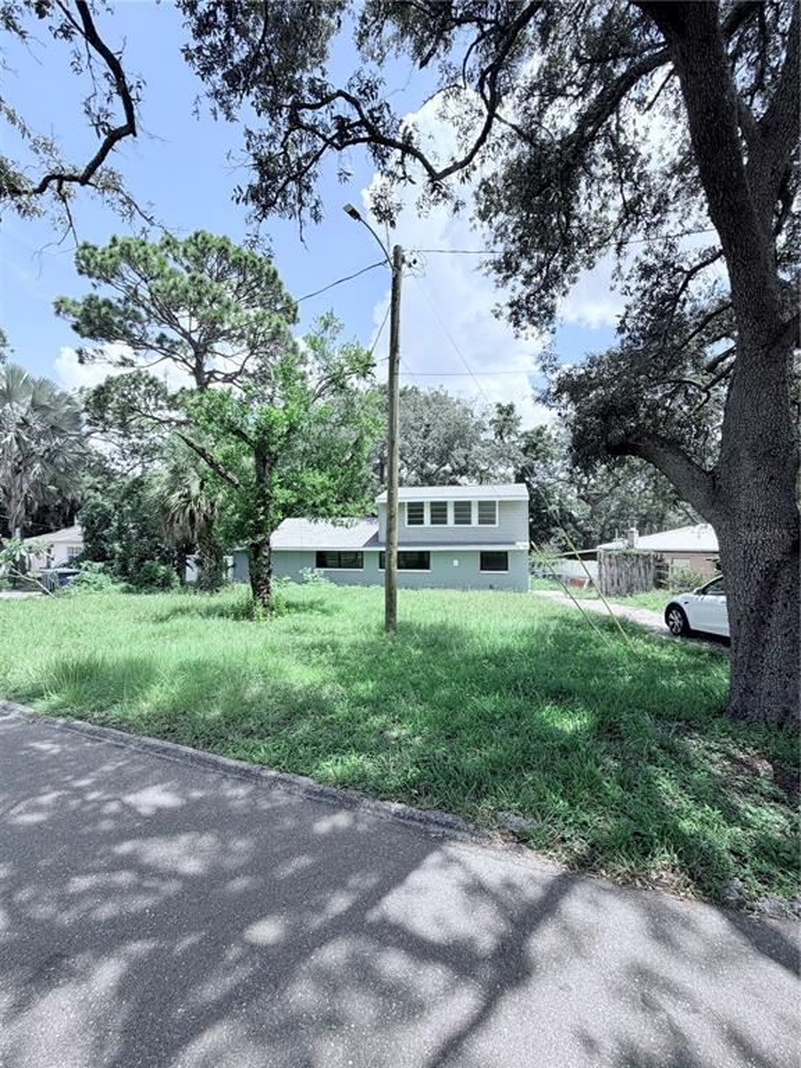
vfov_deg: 102.1
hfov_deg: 85.7
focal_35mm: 14
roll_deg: +1.1
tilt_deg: +3.0
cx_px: 400
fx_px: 432
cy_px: 534
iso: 40
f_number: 2.2
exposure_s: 1/770
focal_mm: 2.22
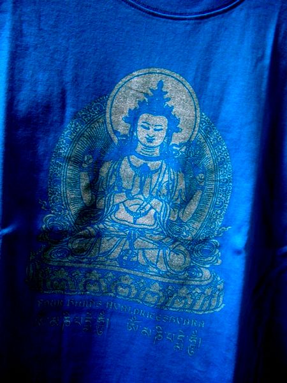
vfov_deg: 49.0
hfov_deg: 37.7
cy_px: 192
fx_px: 420
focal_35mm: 38
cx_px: 144
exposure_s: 1/15
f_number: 2.8
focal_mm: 7.9
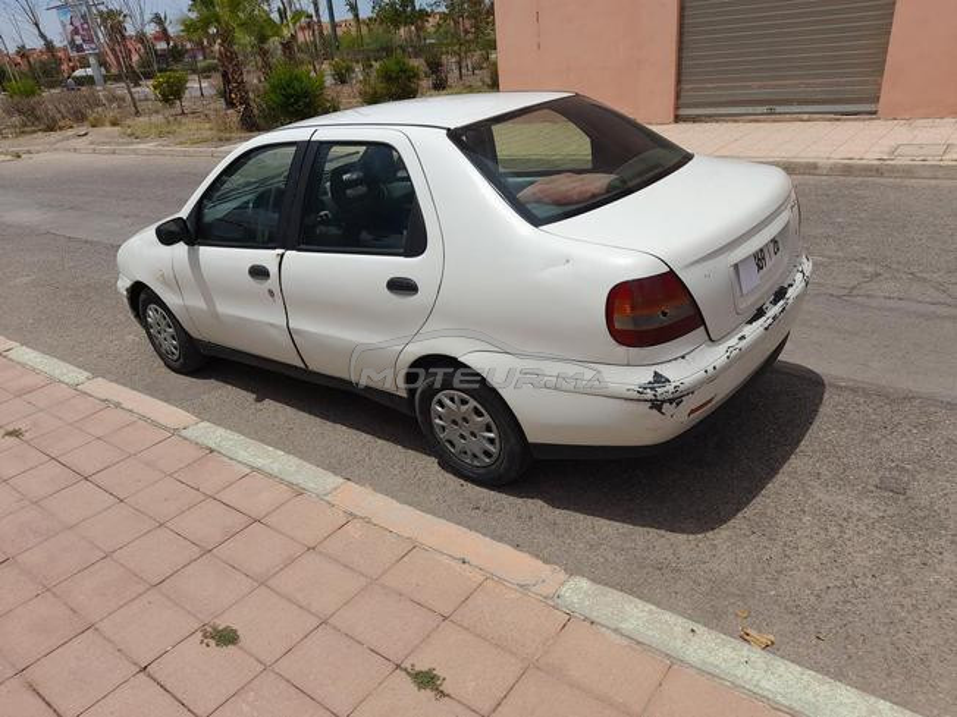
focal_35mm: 25
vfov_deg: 54.9
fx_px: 691
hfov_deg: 69.4
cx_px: 478
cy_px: 358
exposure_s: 1/1425
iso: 20
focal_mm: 4.6
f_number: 2
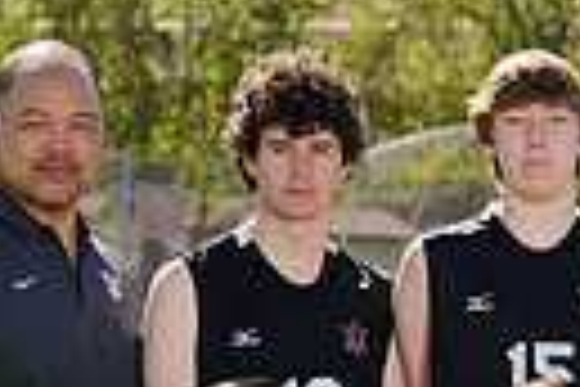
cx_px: 647
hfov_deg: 4.6
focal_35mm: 449
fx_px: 7233
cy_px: 623
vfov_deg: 3.1
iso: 64
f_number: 6.3
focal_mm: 100
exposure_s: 1/200
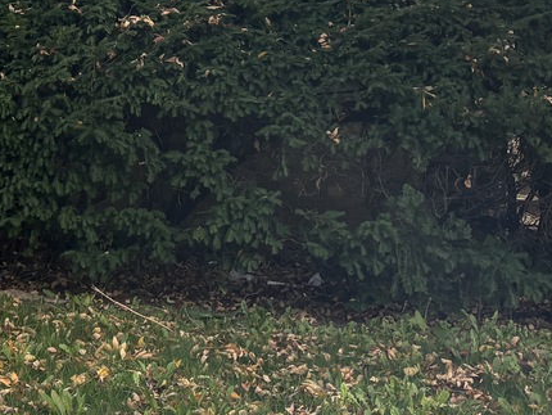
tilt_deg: +8.4
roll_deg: -2.9
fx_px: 1388
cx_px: 41
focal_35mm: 87
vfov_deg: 16.2
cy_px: -114
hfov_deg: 21.9
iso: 50
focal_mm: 5.96
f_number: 1.6
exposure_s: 1/1984
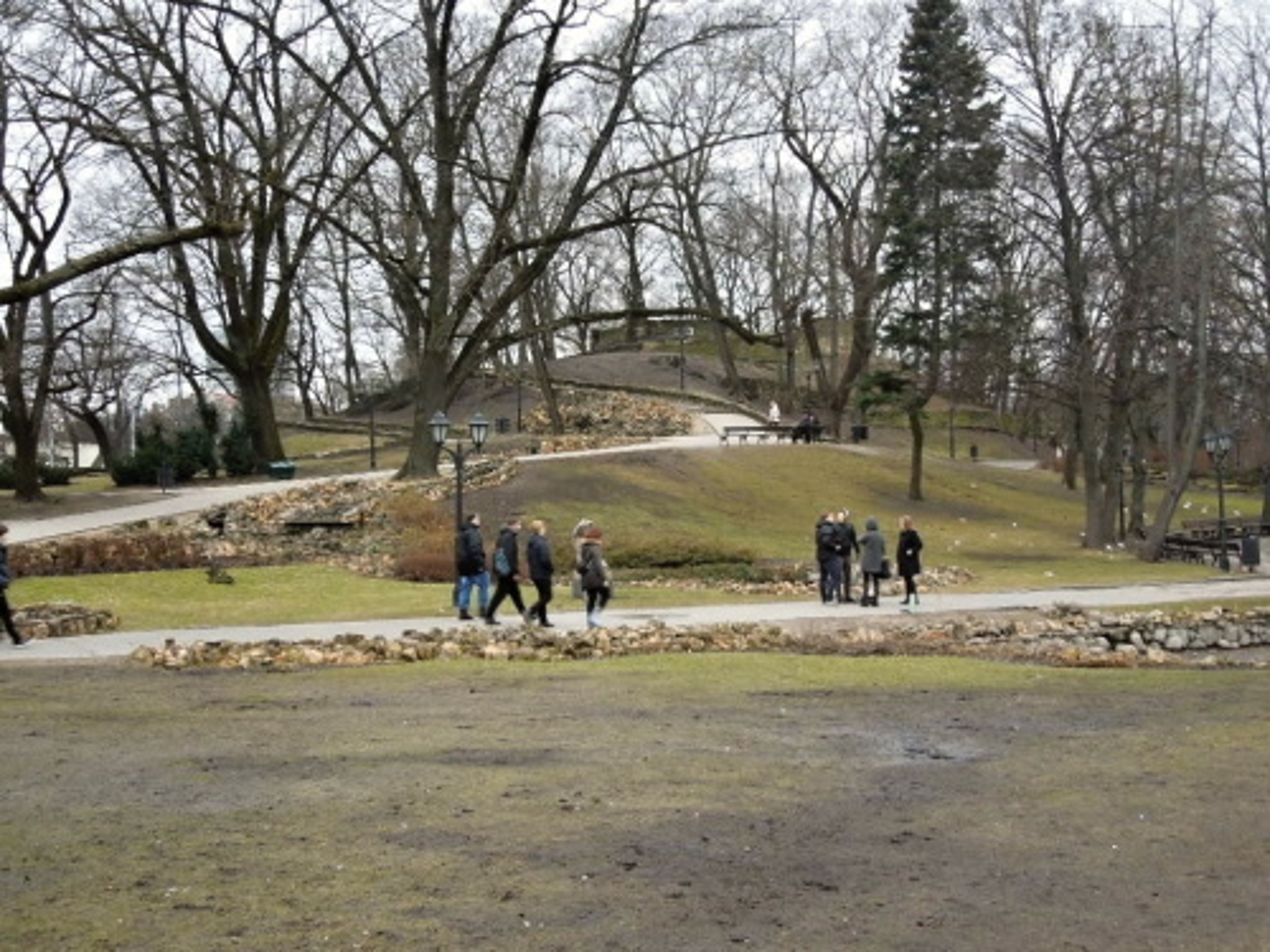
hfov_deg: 43.9
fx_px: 1578
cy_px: 476
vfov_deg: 33.6
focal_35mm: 43
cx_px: 635
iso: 400
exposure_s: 1/40
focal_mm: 7.8
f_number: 3.9
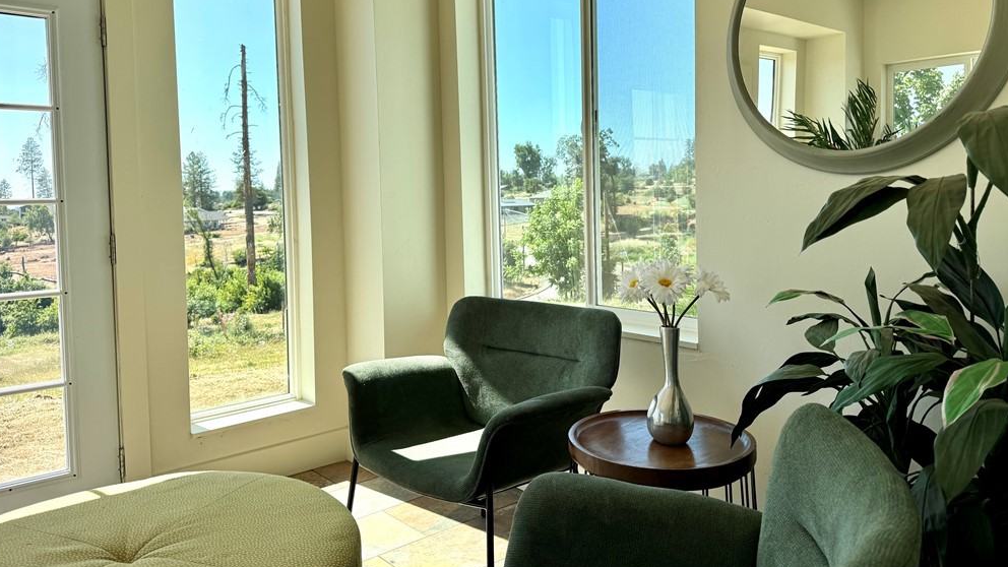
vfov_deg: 42.7
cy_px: 223
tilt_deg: -2.6
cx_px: 507
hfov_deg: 69.9
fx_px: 722
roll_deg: +1.8
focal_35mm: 27
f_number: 1.78
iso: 80
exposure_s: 1/1488
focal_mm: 6.76
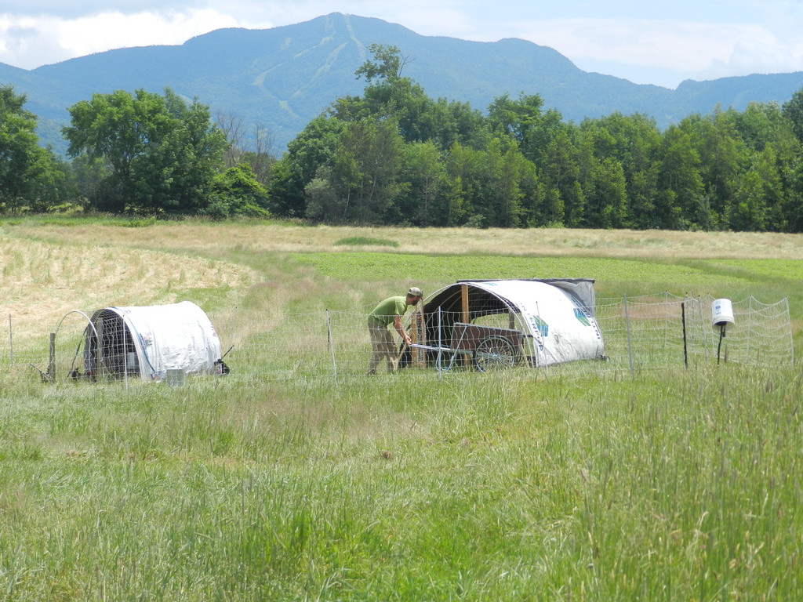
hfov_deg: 19.6
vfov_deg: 14.8
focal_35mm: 100
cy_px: 301
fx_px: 2320
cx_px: 402
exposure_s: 1/800
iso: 160
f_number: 4.6
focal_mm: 17.7
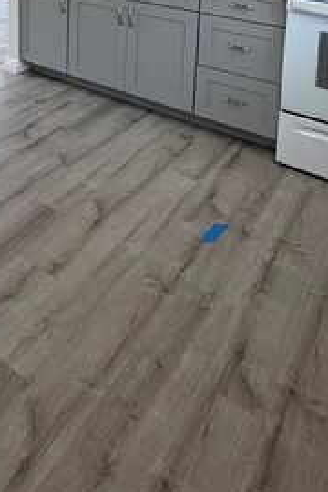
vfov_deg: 42.3
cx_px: 56
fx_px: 492
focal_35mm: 36
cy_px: -45
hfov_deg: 35.4
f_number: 2.2
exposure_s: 1/120
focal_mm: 2.22
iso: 125
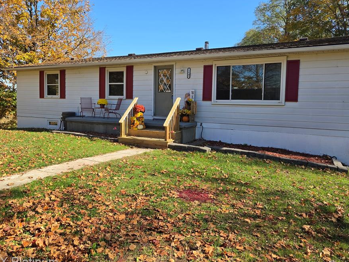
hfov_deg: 65.3
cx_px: 165
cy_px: 117
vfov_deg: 51.3
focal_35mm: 27
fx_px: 272
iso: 80
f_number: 1.8
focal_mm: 5.4
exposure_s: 1/2157
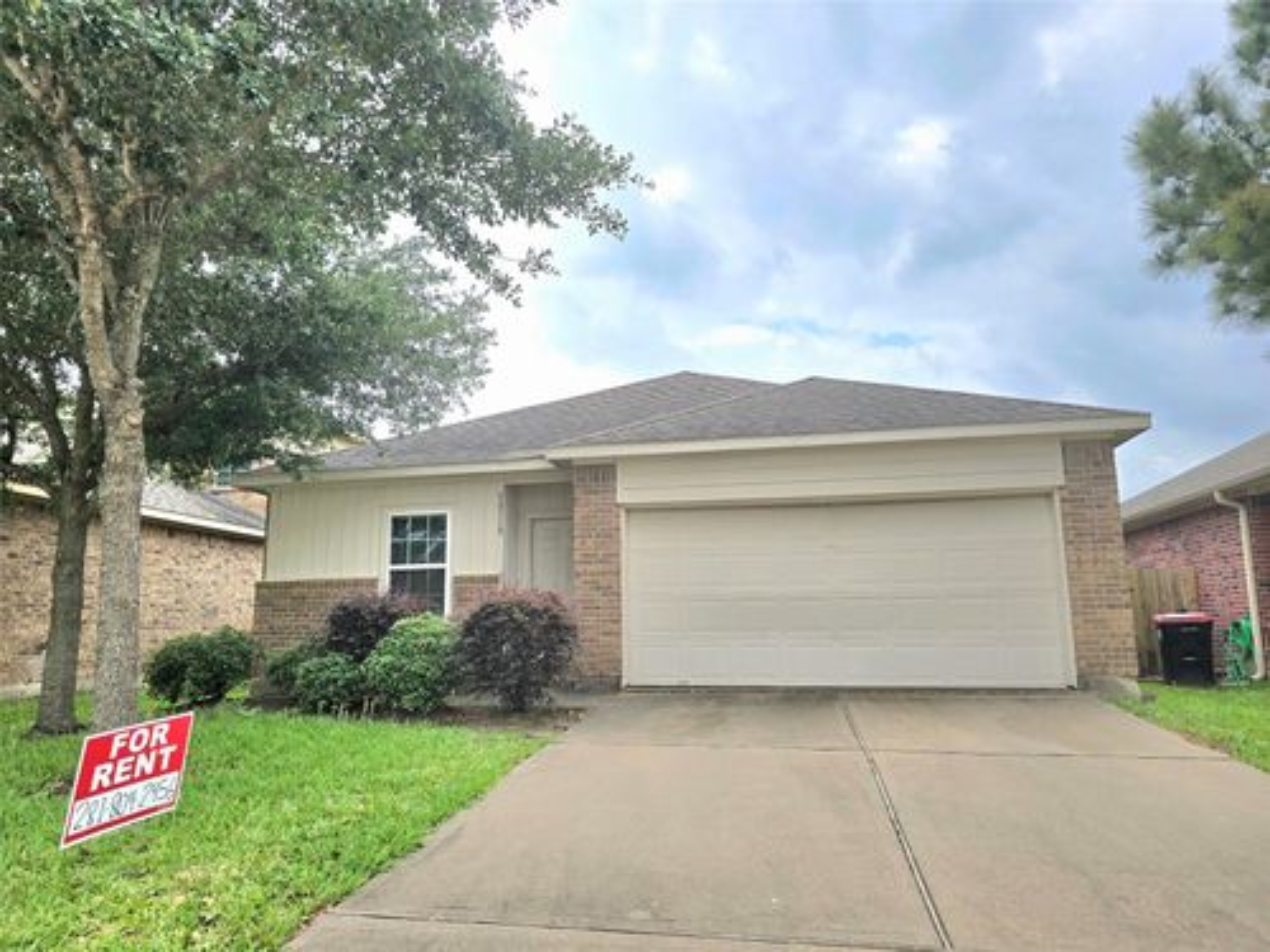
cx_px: 635
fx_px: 844
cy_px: 476
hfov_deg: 73.9
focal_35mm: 23
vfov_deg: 58.9
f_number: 1.7
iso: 12
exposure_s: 1/1000
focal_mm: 6.3
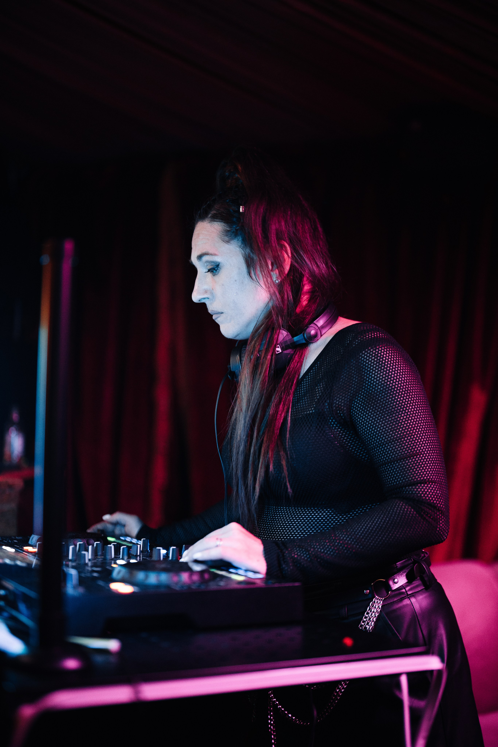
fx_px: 1037
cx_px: 249
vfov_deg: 39.6
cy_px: 374
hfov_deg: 27.0
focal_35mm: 50
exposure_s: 1/60
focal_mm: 50
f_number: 1.2
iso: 3200
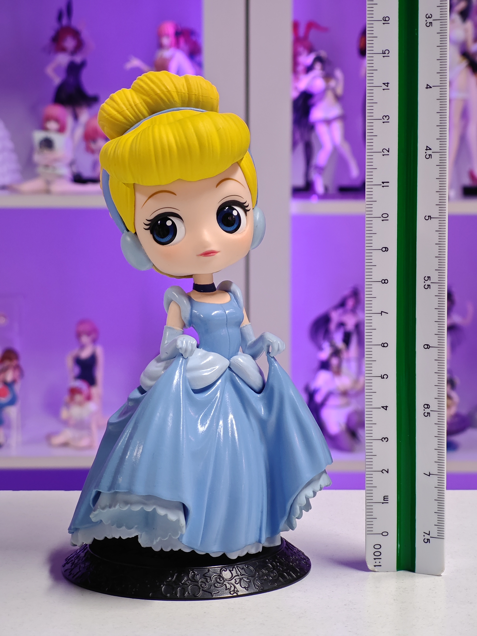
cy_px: 318
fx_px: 1470
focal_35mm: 80
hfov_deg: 18.4
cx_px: 238
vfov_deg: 24.4
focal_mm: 7.48
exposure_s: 1/33.3
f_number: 2.4
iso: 800
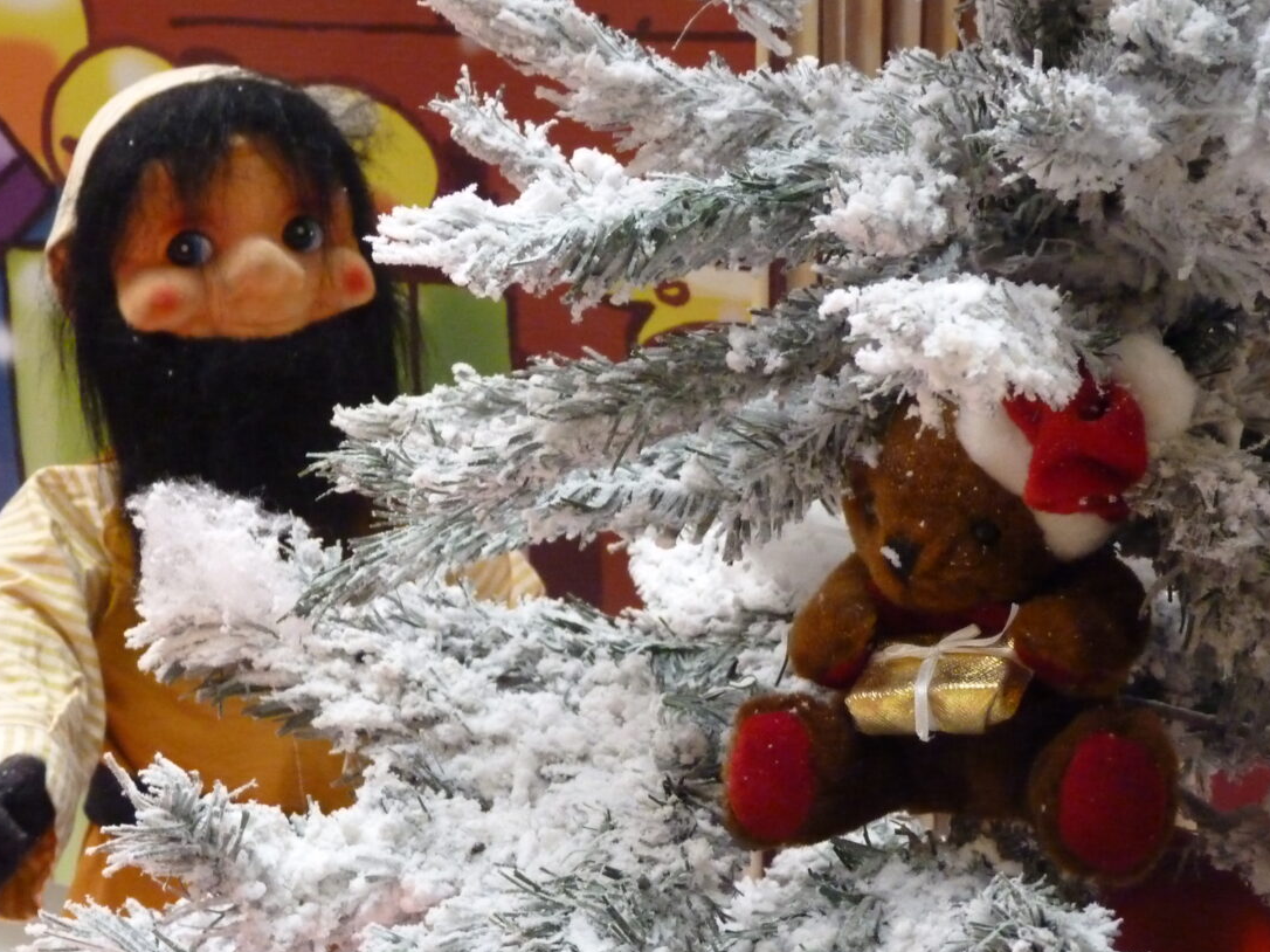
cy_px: 510
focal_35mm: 65
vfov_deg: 22.6
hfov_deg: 29.8
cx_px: 640
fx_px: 2384
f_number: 3.2
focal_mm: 8.7
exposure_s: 1/50
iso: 800
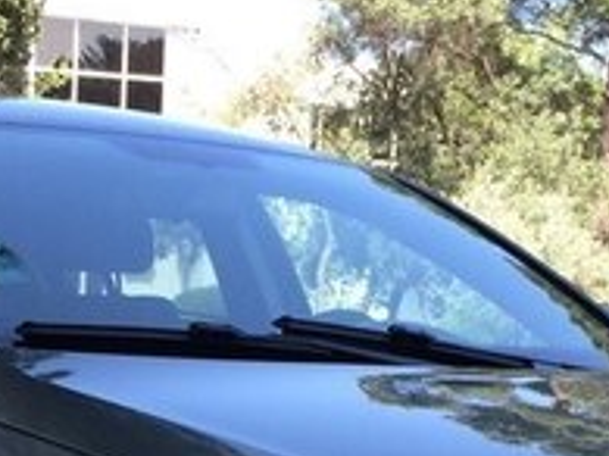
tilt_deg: -8.5
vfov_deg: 14.4
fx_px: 1723
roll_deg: -2.5
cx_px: 212
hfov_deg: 20.0
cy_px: 592
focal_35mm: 98
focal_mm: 4.15
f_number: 2.2
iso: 32
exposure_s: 1/500
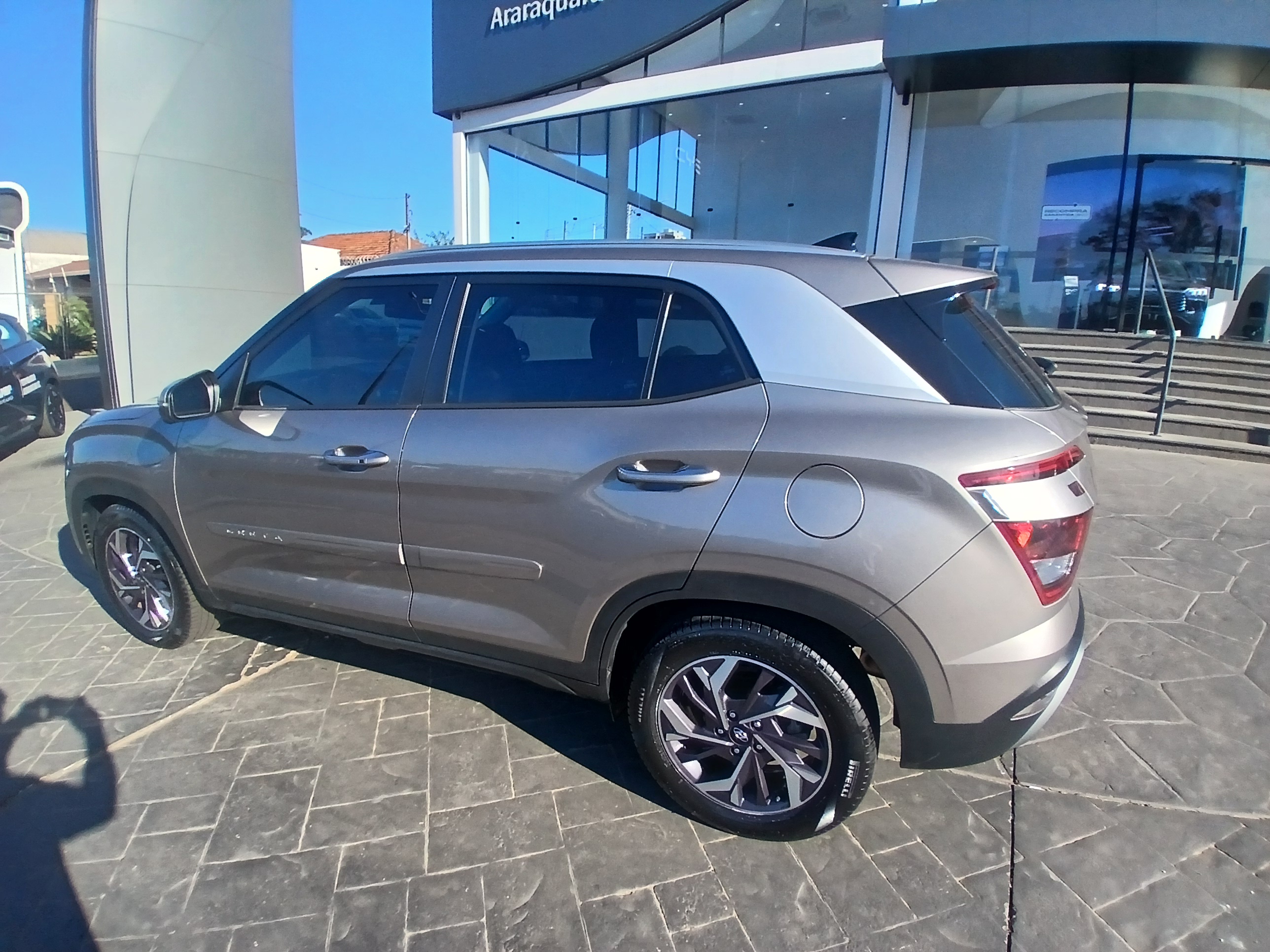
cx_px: 635
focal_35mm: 17
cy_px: 476
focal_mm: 1.4
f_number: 2.2
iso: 50
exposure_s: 1/666
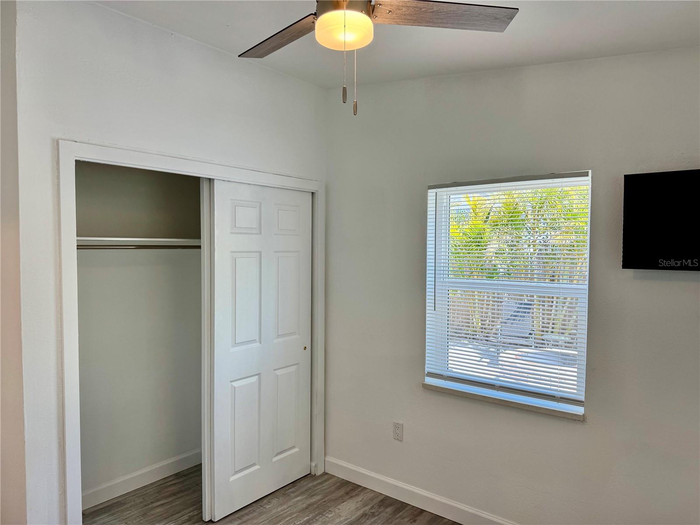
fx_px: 485
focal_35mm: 24
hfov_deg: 71.6
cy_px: 262
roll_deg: -0.6
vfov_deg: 56.8
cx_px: 350
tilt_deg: -2.5
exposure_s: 1/166
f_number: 1.78
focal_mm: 6.76
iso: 80
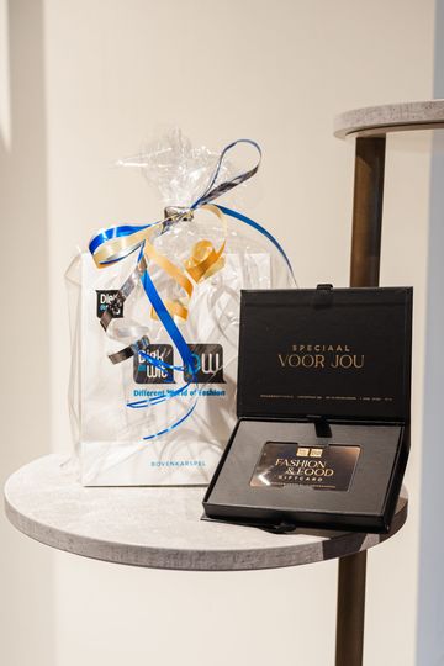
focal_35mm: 51
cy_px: 333
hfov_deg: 26.5
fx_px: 943
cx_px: 222
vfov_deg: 38.9
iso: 640
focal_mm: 34.5
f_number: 2.8
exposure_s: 1/320
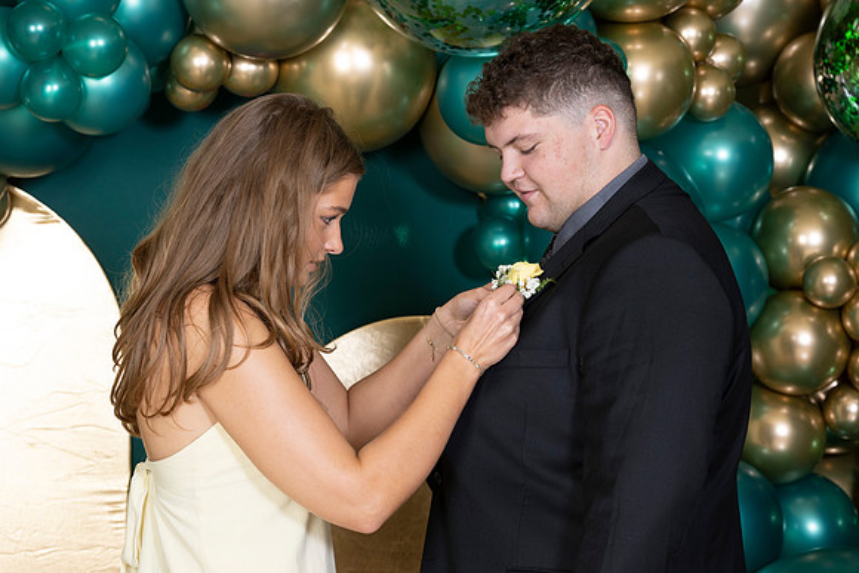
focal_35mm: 110
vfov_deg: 12.5
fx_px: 2625
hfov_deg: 18.6
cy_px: 286
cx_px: 430
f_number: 7.1
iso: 320
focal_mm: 110
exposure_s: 1/125
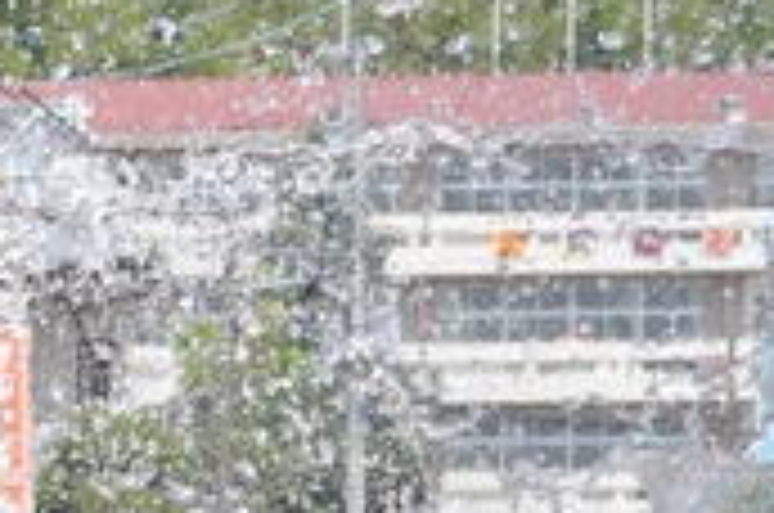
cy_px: 846
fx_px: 5515
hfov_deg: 7.9
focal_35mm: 257
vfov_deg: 5.3
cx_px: -252
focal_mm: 42
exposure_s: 1/1600
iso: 320
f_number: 5.6
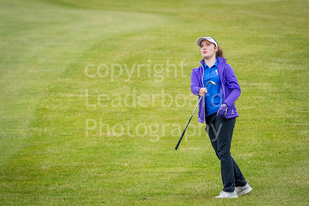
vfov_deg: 2.6
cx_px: 154
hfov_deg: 3.9
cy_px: 103
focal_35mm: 525
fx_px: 4507
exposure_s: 1/1000
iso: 1600
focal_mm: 350
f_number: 5.6
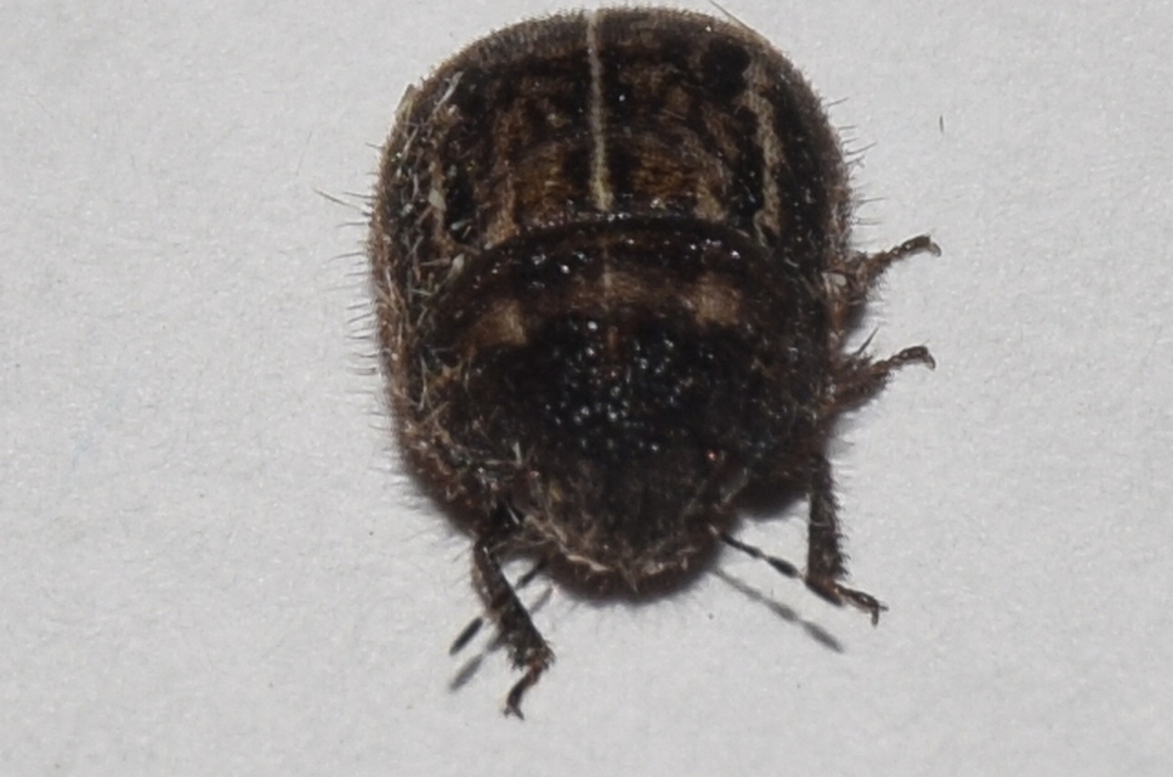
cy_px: 388
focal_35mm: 210
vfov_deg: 6.5
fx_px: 6829
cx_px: 586
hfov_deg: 9.8
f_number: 13
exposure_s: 1/160
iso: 100
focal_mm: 140
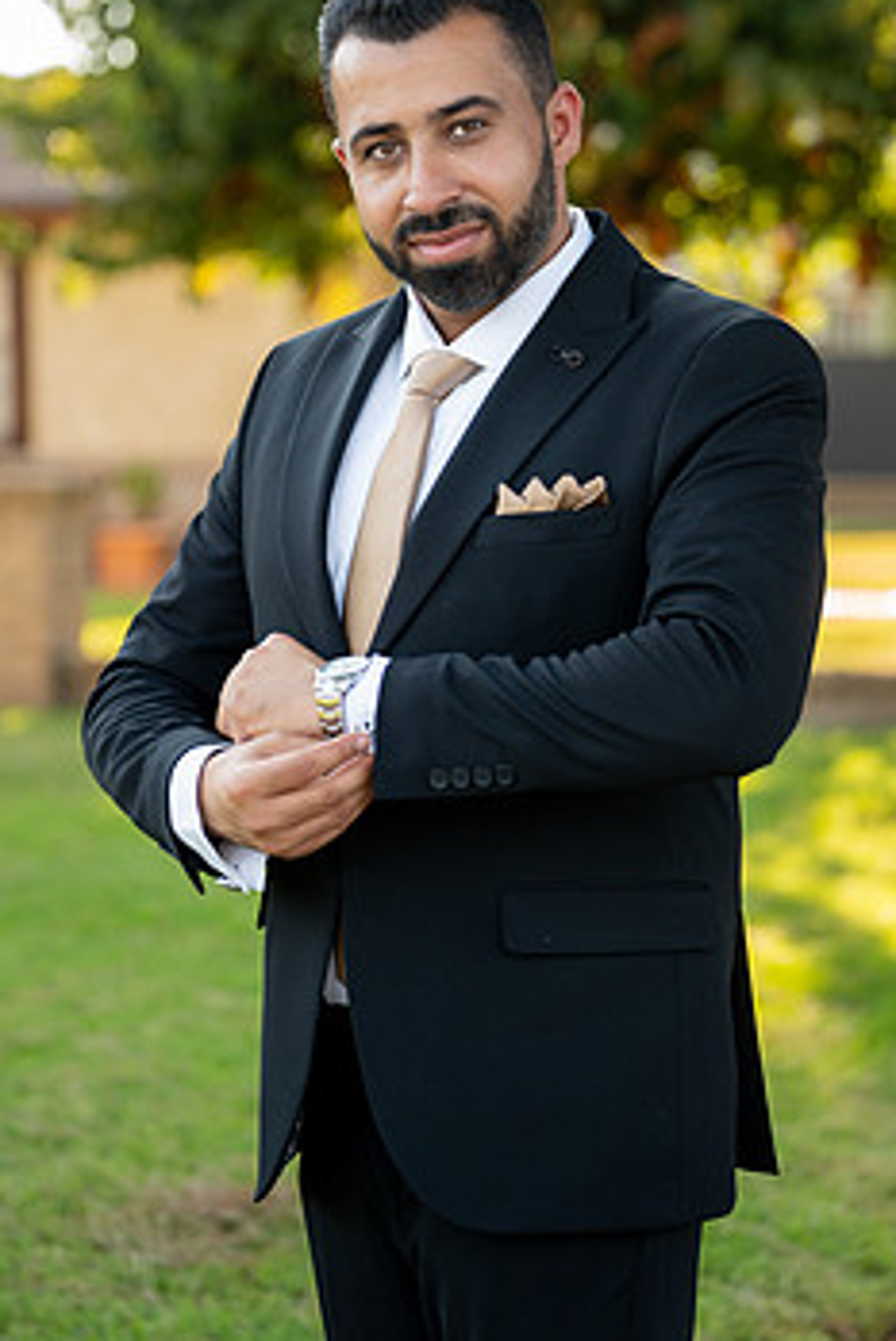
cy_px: 626
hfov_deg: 14.0
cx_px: 511
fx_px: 3655
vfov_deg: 20.8
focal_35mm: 98
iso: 320
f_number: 2.8
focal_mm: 76
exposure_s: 1/500
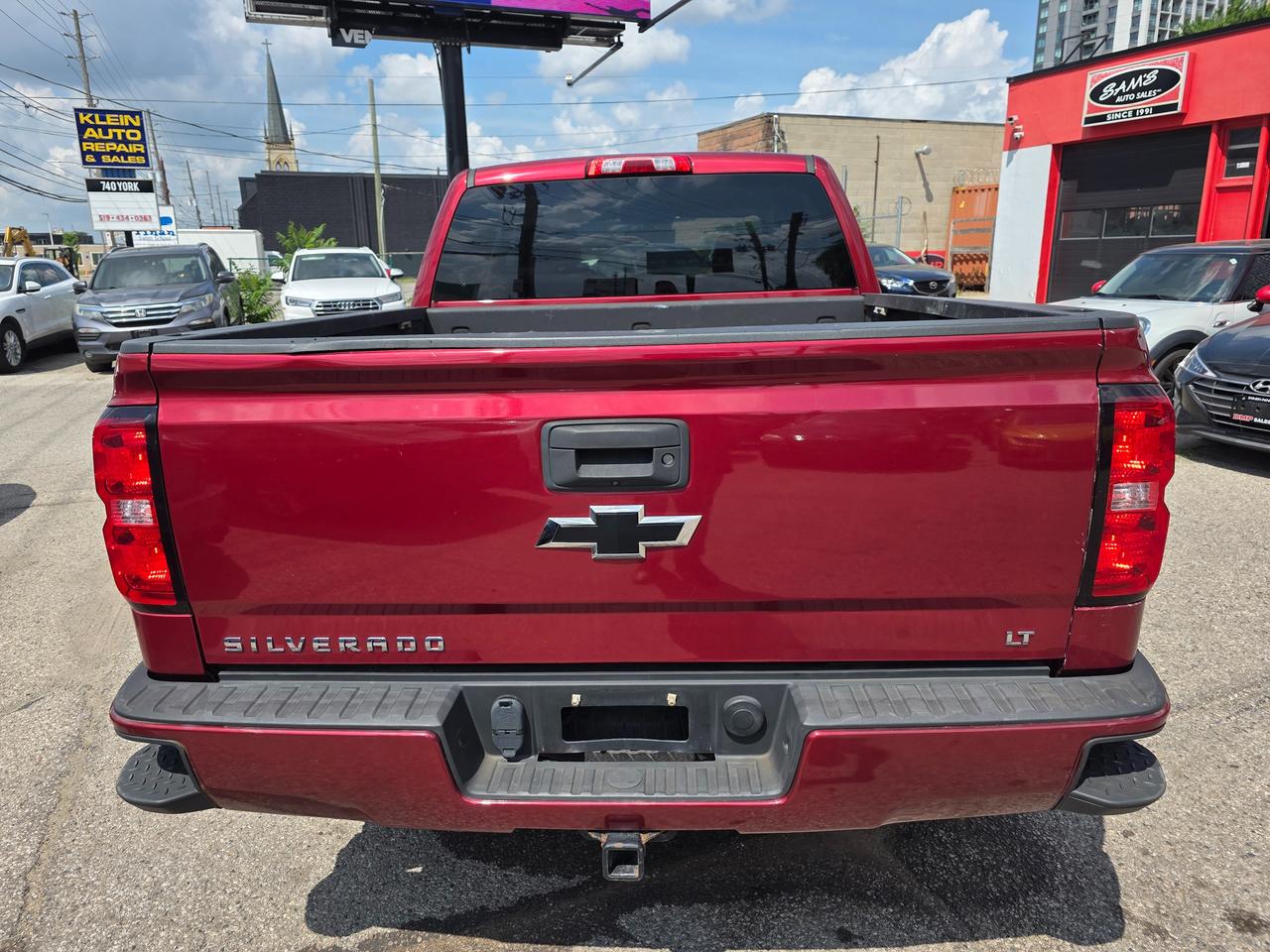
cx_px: 635
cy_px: 476
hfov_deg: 73.9
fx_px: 844
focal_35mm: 23
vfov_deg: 58.9
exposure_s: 1/4766
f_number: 1.7
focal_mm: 6.3
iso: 80
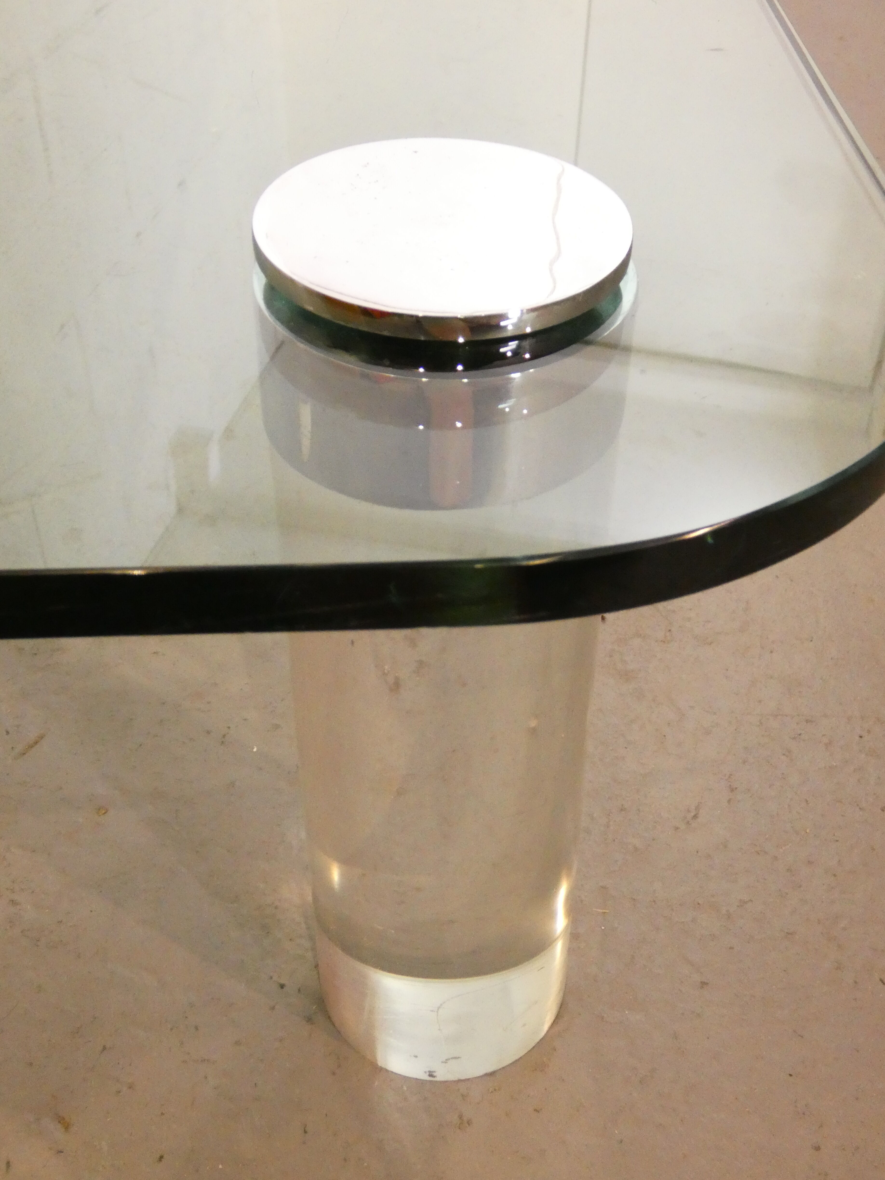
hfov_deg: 35.1
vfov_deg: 45.8
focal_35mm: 41
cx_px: 442
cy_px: 590
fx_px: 1398
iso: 1250
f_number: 3.6
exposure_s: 1/80
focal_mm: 7.3
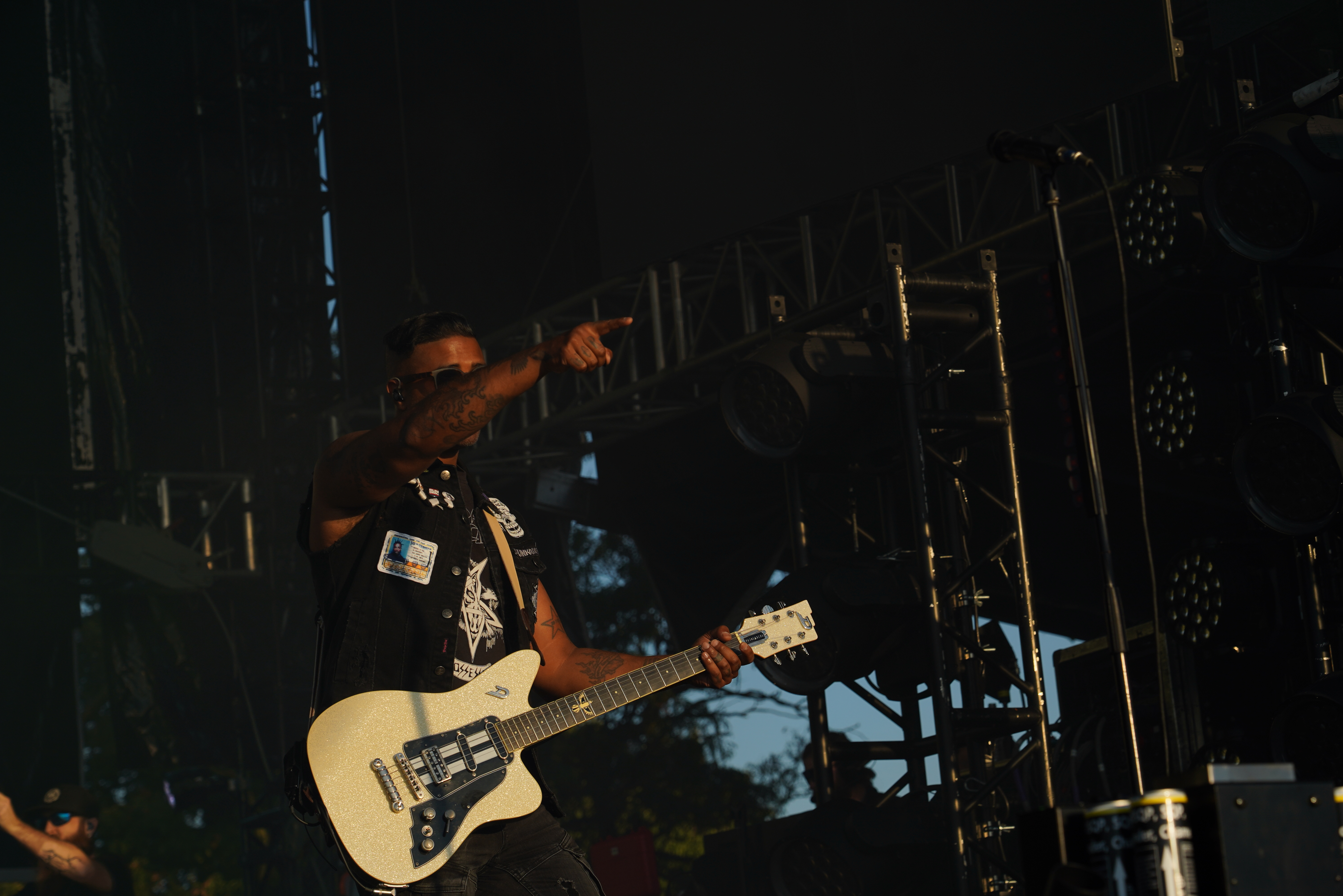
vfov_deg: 13.0
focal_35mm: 105
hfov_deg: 19.5
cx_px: 672
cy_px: 448
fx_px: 3917
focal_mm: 105
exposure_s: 1/400
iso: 100
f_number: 7.1
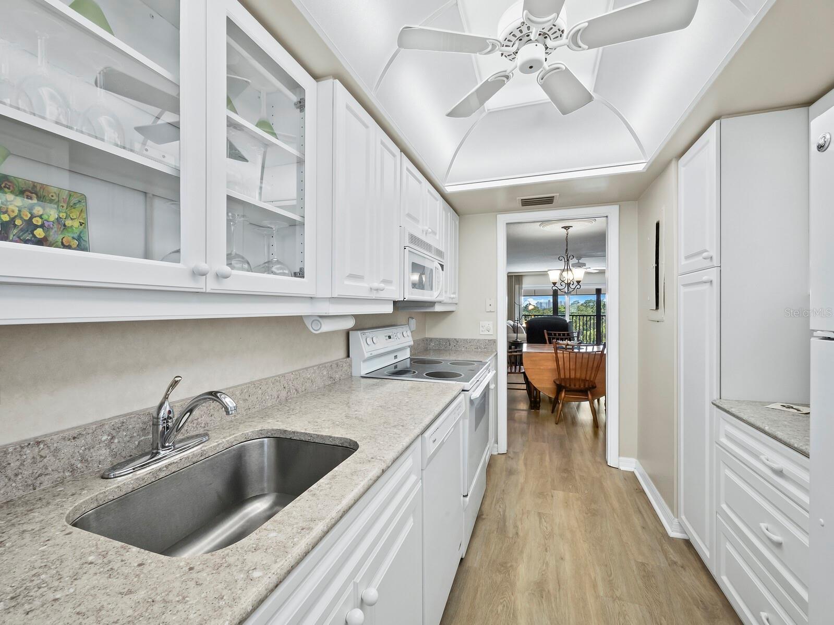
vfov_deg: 85.7
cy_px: 312
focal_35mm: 14
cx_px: 417
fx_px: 337
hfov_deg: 102.1
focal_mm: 7
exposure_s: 1/6
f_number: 11
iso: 400
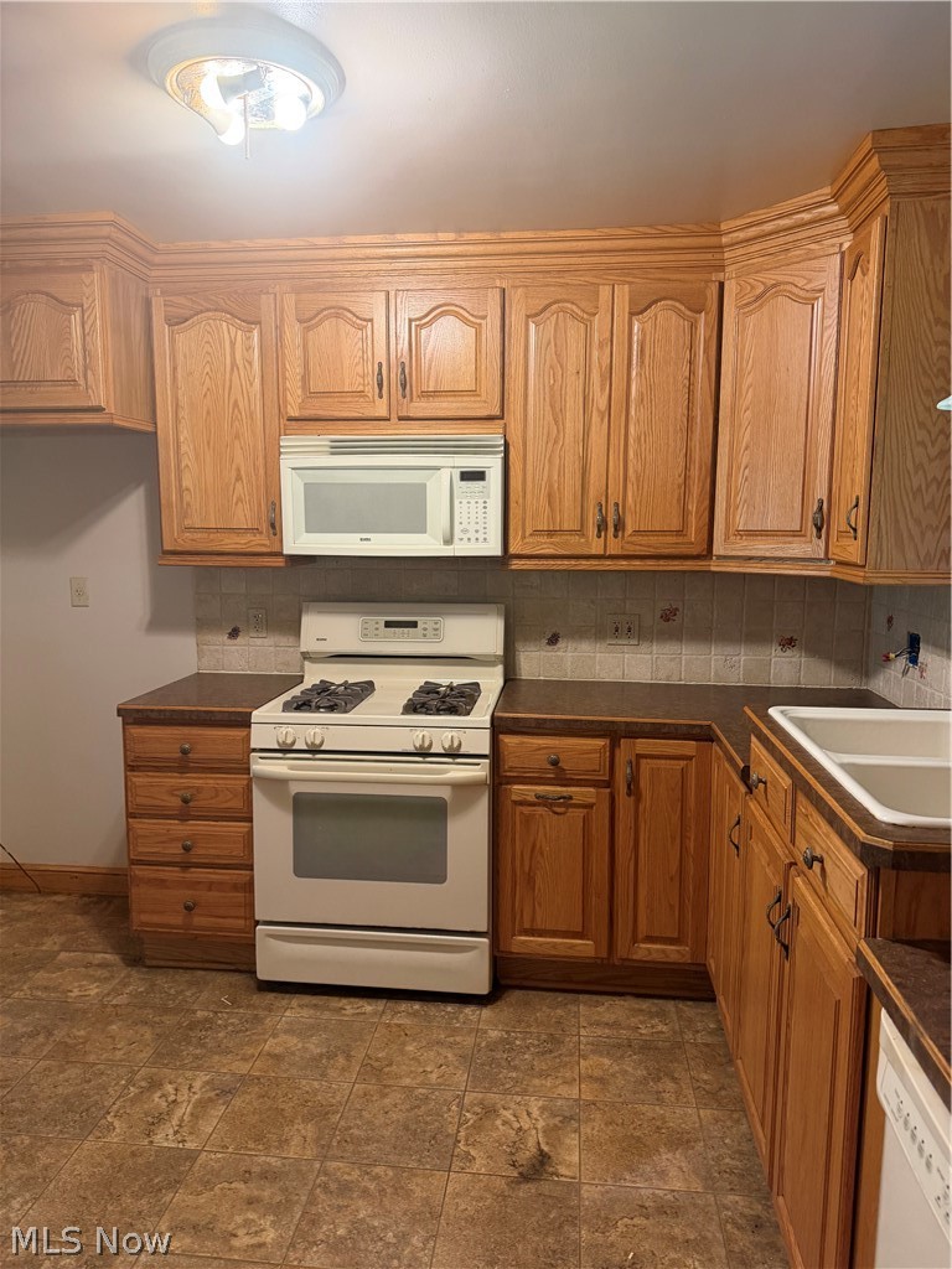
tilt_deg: -5.9
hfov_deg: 56.8
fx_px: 880
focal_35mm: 24
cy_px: 634
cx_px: 476
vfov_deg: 71.6
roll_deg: -0.3
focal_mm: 6.76
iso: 320
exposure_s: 1/60
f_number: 1.78
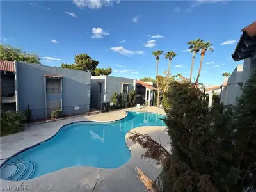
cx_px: 128
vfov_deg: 85.7
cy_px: 96
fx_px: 104
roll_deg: -2.6
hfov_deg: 102.1
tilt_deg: -4.8
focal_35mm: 14
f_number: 2.2
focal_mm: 2.22
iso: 50
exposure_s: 1/1017
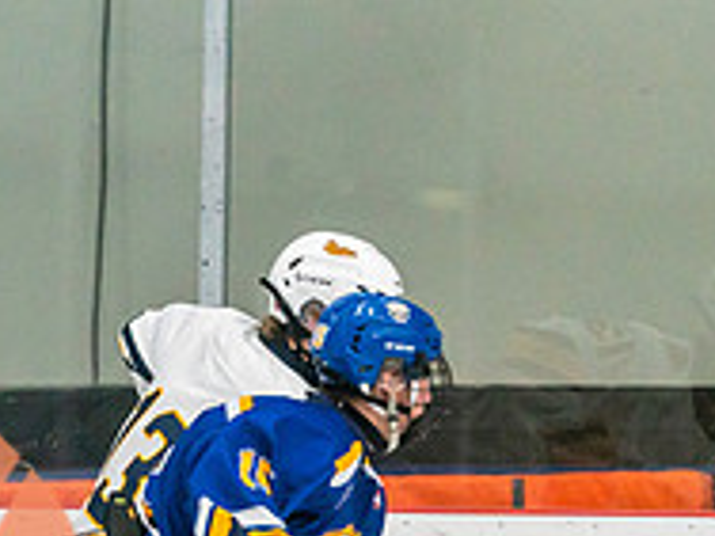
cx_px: 495
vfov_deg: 2.2
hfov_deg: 3.0
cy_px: 641
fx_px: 13798
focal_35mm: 668
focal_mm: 200
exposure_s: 1/1250
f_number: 2.8
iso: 3200
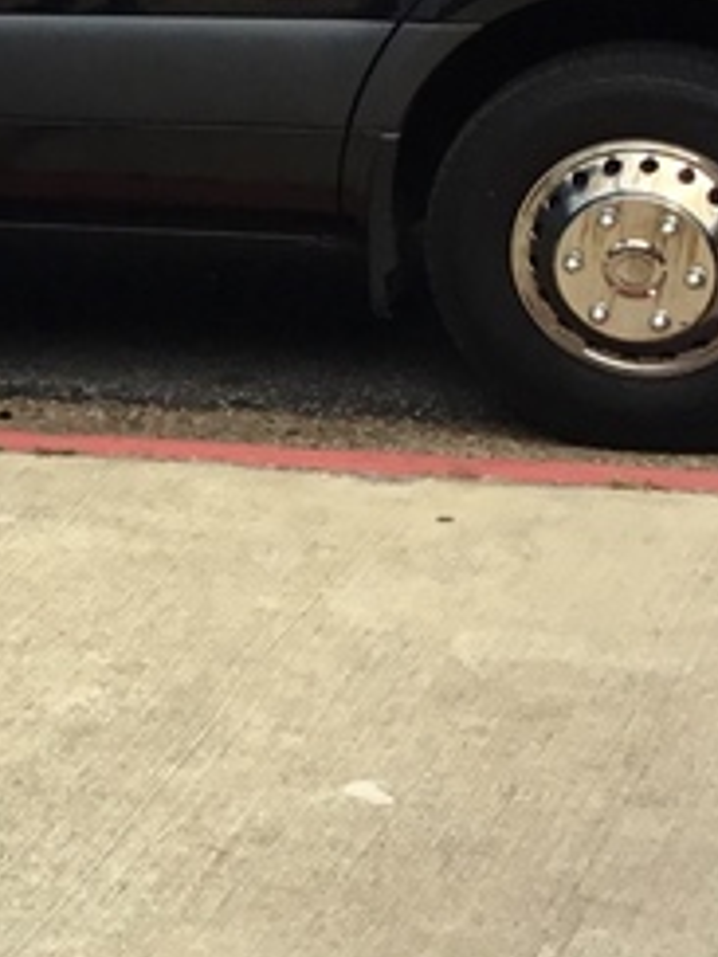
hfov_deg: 10.7
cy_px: 106
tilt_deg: -9.9
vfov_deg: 15.0
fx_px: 3595
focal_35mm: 130
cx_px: -573
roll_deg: +1.7
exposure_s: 1/1018
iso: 25
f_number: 2.4
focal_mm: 3.3
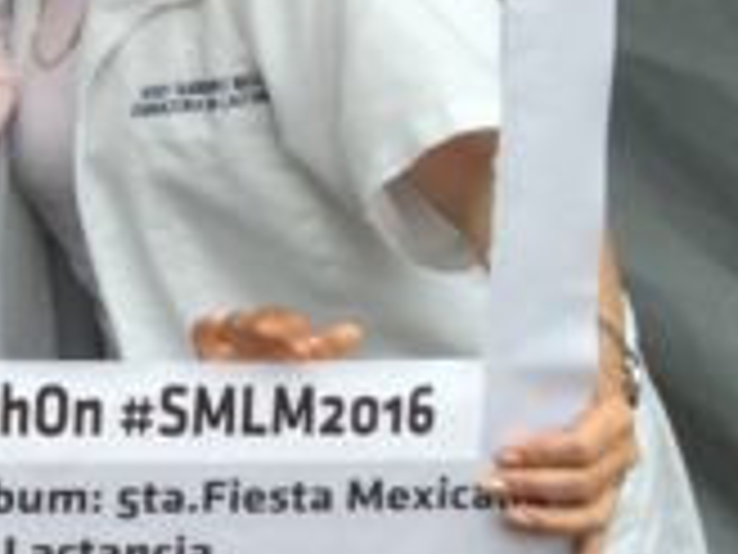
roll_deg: -3.6
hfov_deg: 12.6
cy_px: -347
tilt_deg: -2.4
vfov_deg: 10.4
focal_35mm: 136
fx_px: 2899
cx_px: -770
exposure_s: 1/363
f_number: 2.2
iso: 32
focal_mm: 4.15
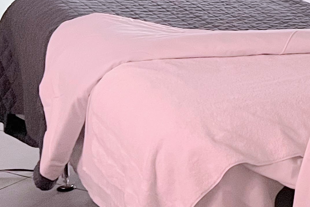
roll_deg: -0.8
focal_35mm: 102
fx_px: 878
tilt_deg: -10.6
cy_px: -2
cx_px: 468
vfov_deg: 13.2
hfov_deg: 17.9
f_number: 1.5
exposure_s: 1/30
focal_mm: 5.7
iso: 500
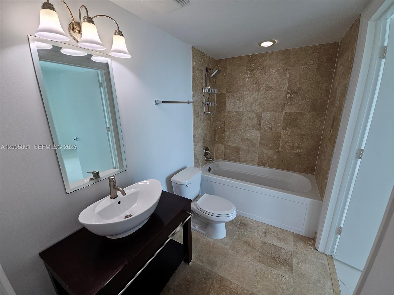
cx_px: 197
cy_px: 148
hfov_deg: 106.2
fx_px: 148
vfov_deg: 89.9
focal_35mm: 13
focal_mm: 2.2
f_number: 2.2
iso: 64
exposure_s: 1/120
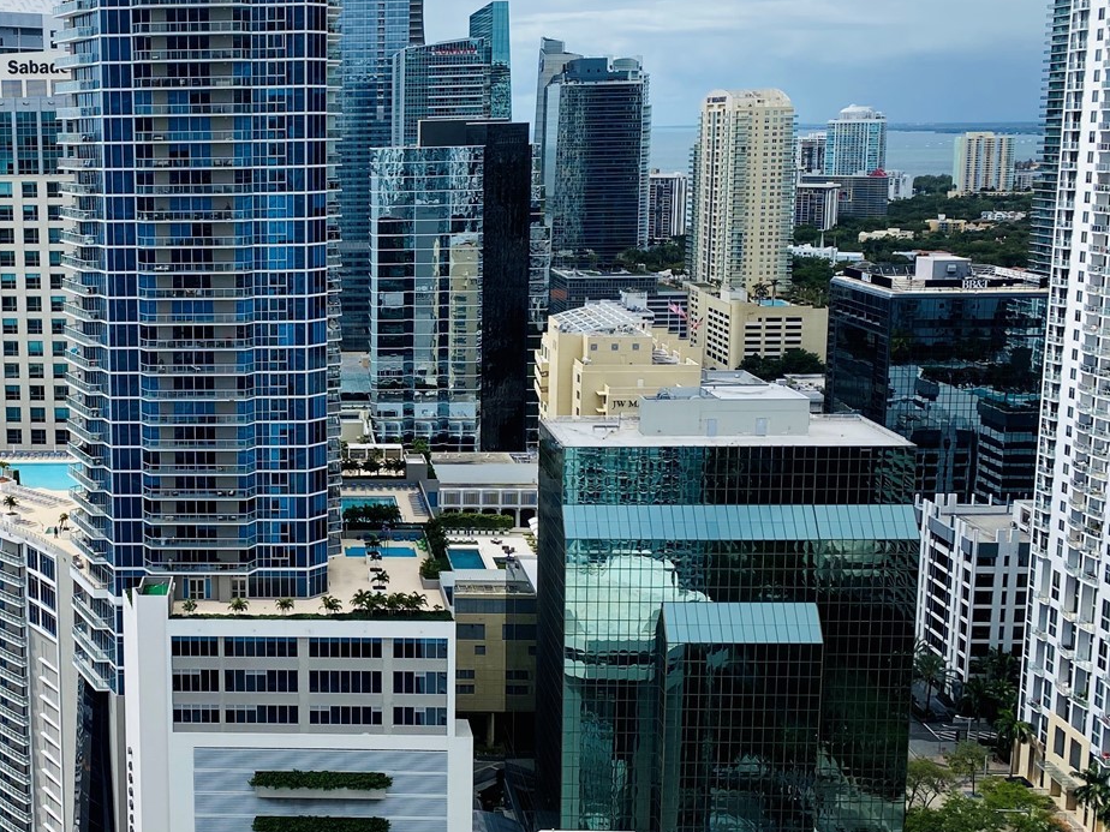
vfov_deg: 32.2
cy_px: 377
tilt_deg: -7.8
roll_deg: +0.1
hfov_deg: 40.3
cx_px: 214
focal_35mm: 45
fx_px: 1443
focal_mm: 4.25
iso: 32
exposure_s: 1/4132
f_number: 1.8
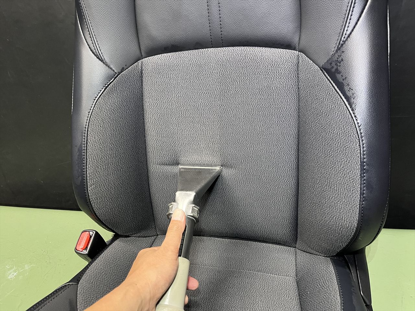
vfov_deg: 53.1
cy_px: 156
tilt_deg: -31.9
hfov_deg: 67.3
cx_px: 208
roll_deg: +6.6
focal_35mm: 26
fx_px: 312
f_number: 1.6
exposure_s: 1/50
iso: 500
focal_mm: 5.1
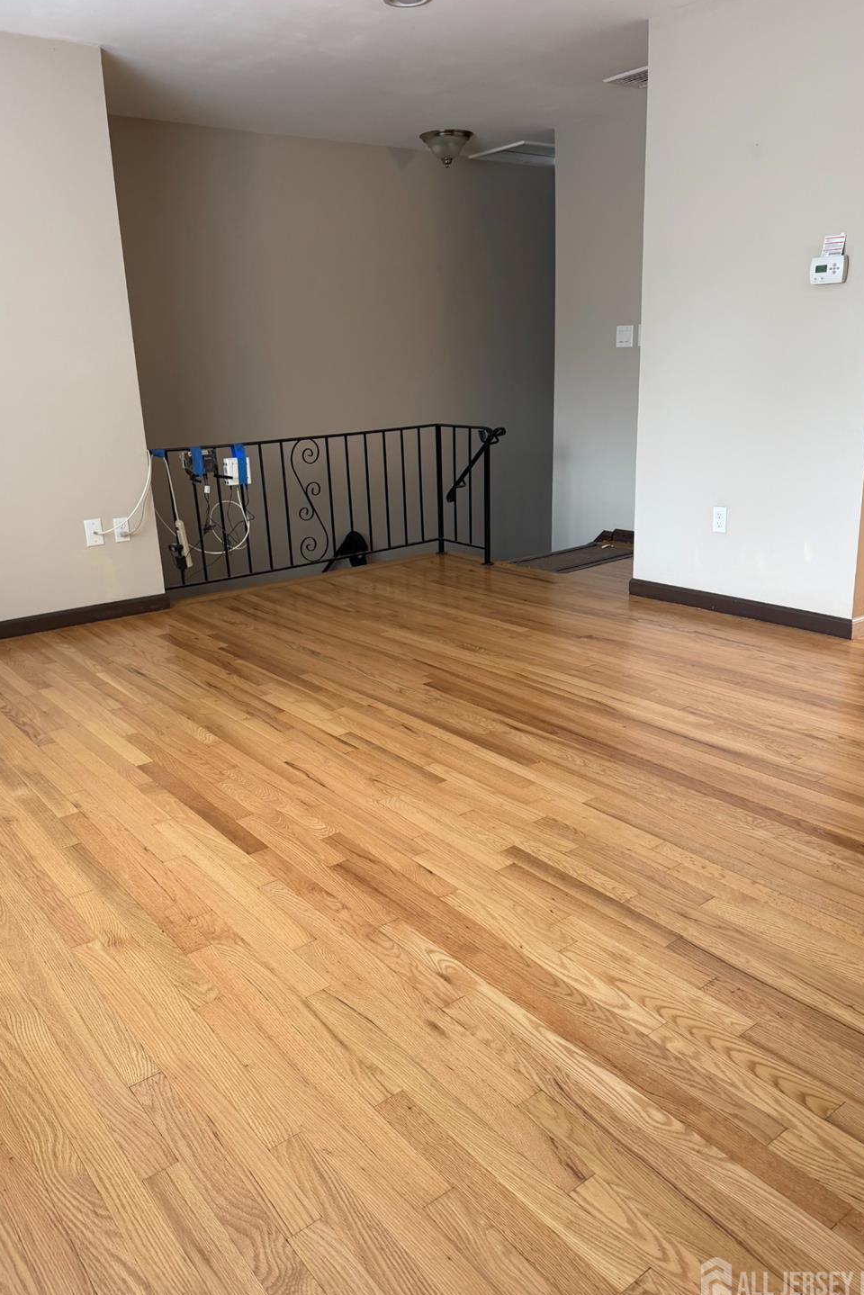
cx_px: 417
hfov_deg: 49.6
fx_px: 935
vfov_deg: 69.4
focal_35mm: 26
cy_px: 648
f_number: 1.78
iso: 160
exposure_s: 1/60
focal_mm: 6.76
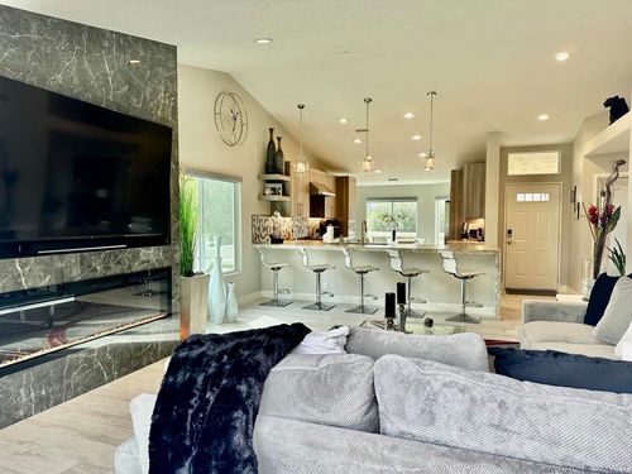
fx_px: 438
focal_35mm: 24
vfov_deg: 56.8
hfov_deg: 71.6
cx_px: 316
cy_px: 237
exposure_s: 1/158
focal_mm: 6.86
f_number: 1.78
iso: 64
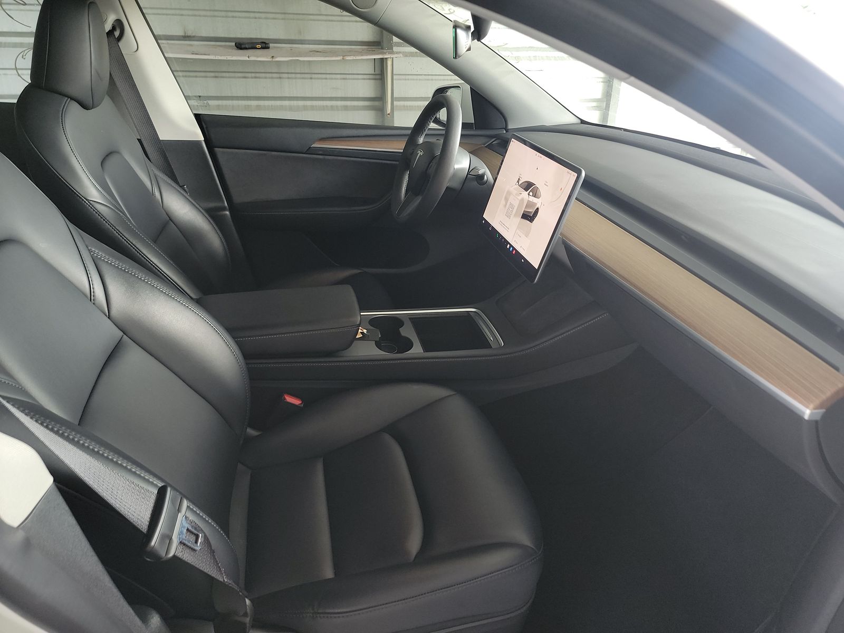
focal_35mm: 24
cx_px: 422
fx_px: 585
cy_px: 316
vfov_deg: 56.8
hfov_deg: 71.6
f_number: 1.8
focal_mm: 6.7
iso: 179
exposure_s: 1/59
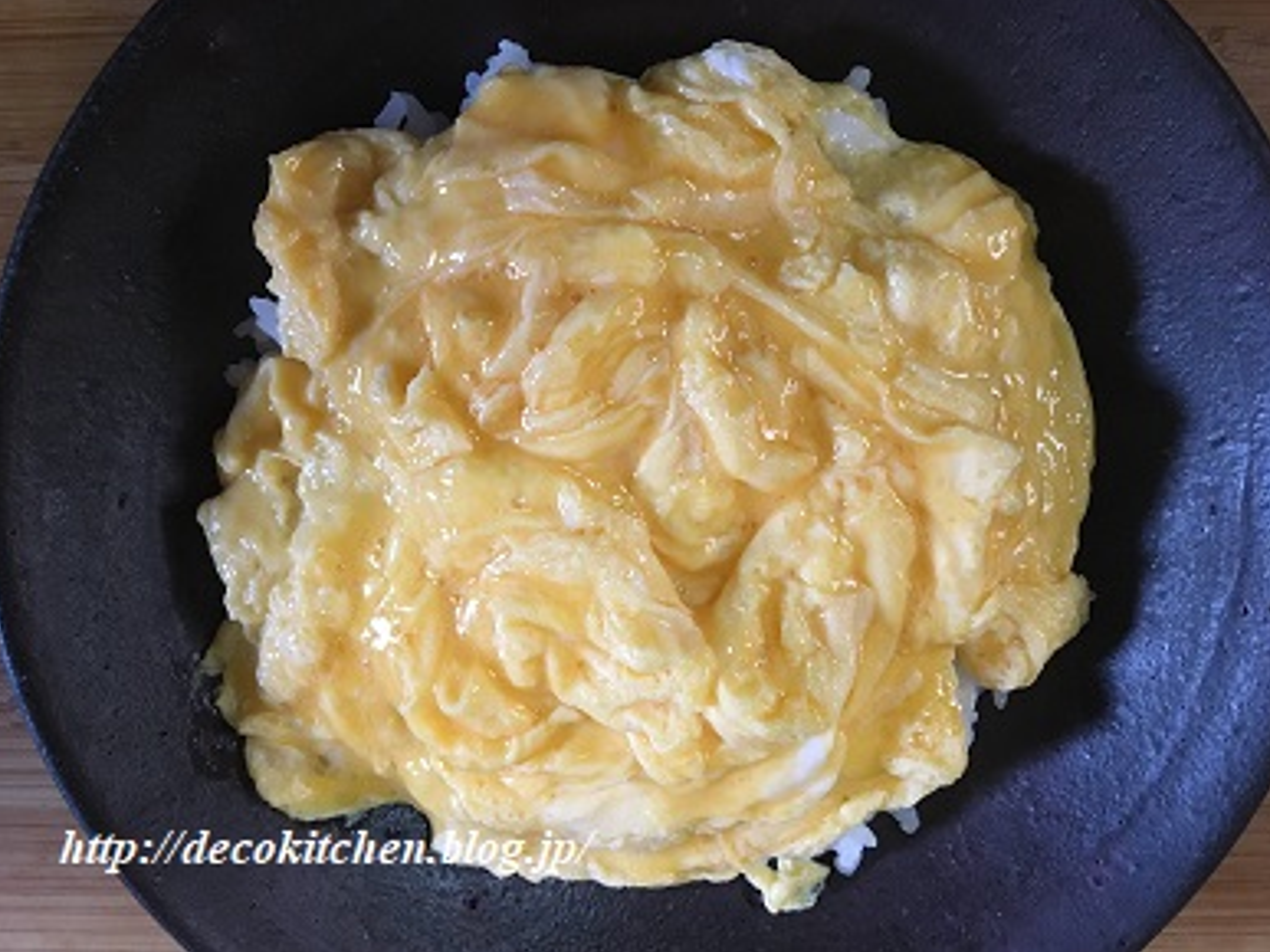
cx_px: 643
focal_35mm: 30
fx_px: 1100
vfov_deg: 46.8
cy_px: 463
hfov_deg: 60.0
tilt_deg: -79.4
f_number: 2.2
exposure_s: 1/24
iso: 200
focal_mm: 4.15
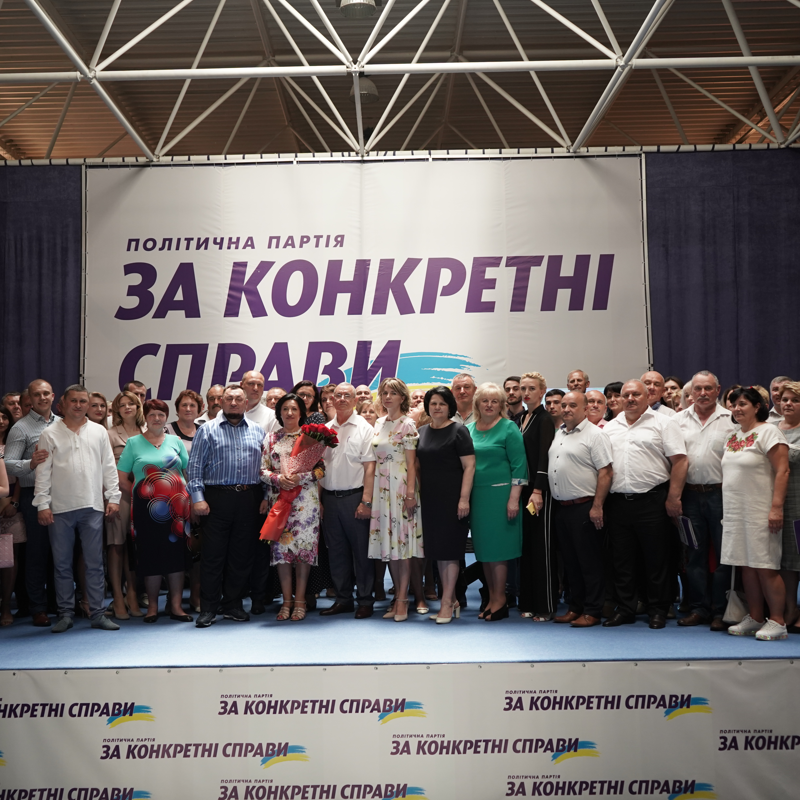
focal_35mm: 36
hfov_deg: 46.0
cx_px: 376
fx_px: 941
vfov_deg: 46.0
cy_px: 398
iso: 1000
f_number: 3.5
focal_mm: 28
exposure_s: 1/320
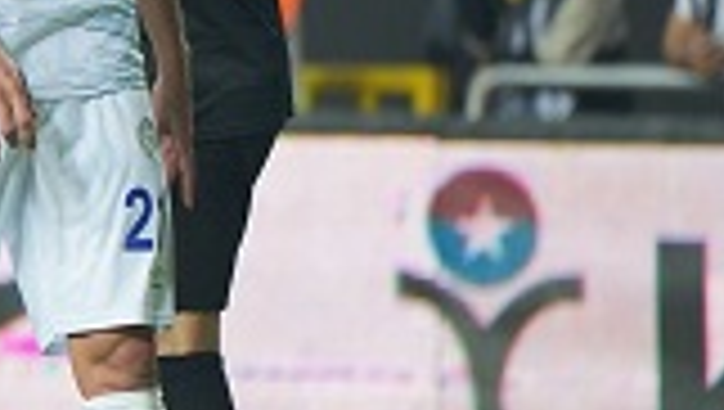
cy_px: -23
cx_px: -585
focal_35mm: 1560
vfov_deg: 0.8
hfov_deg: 1.4
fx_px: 29983
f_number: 5.6
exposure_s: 1/500
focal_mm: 400
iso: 3200
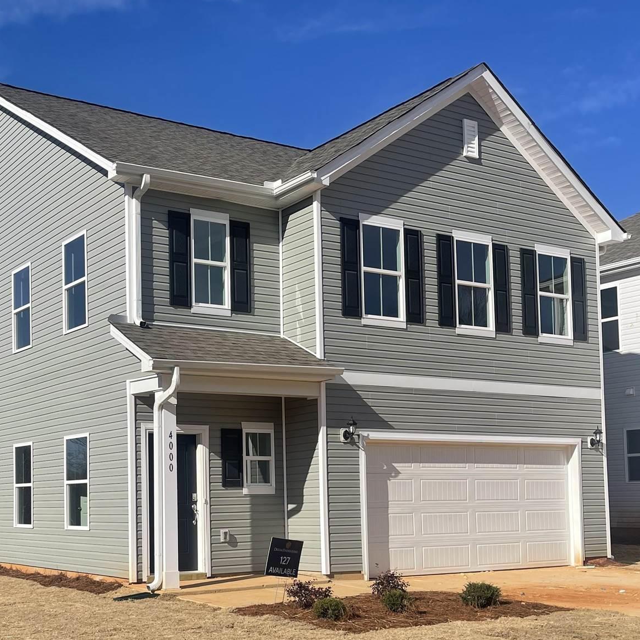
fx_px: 920
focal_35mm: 44
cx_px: 166
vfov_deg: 37.8
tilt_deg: +3.7
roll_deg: +0.3
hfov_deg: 37.5
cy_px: 438
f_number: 1.6
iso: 32
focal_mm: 5.1
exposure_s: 1/5376
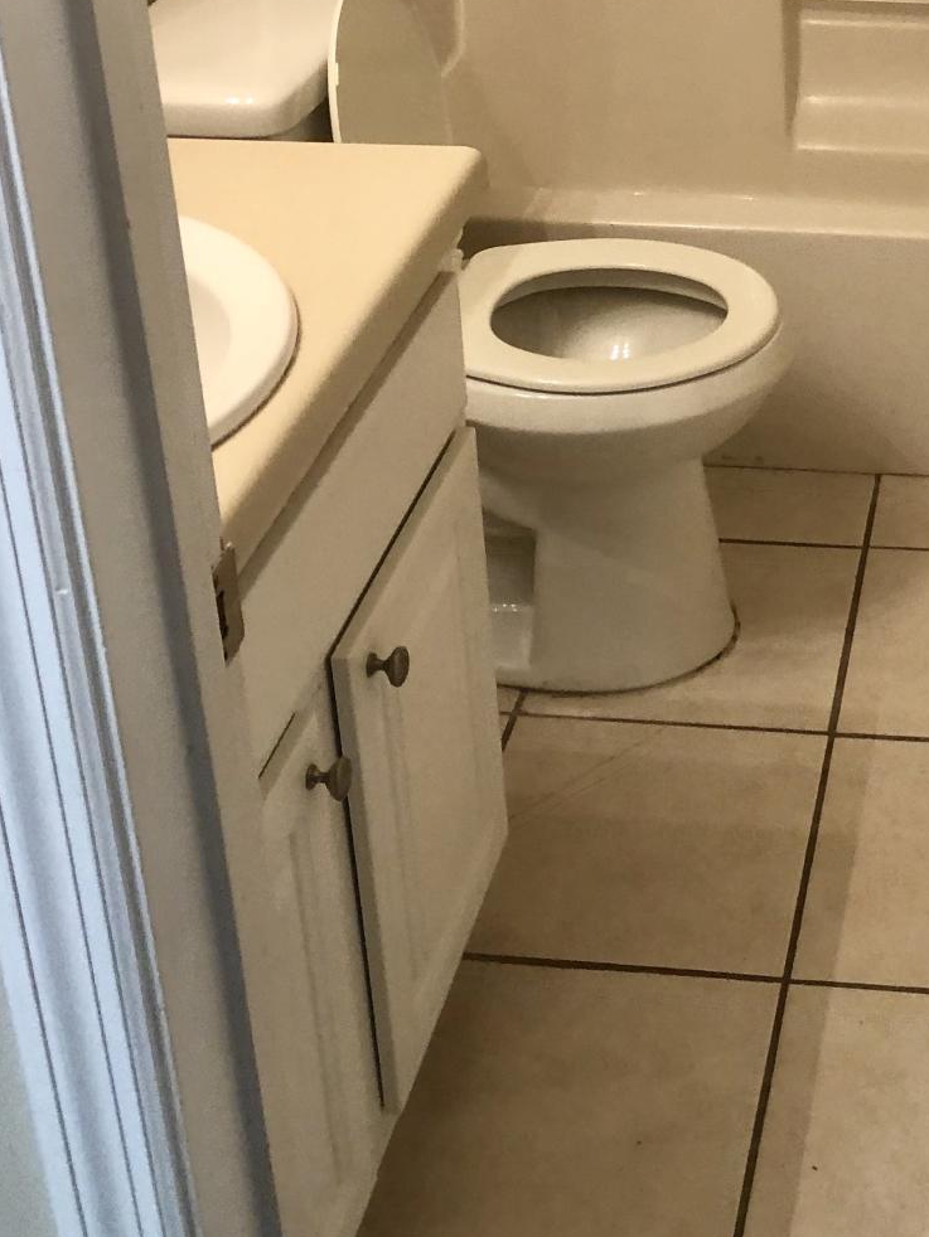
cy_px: 93
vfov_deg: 31.9
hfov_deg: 24.7
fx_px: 2039
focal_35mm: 57
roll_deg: -1.5
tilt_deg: -15.4
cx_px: 882
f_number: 1.8
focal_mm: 3.99
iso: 40
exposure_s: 1/15
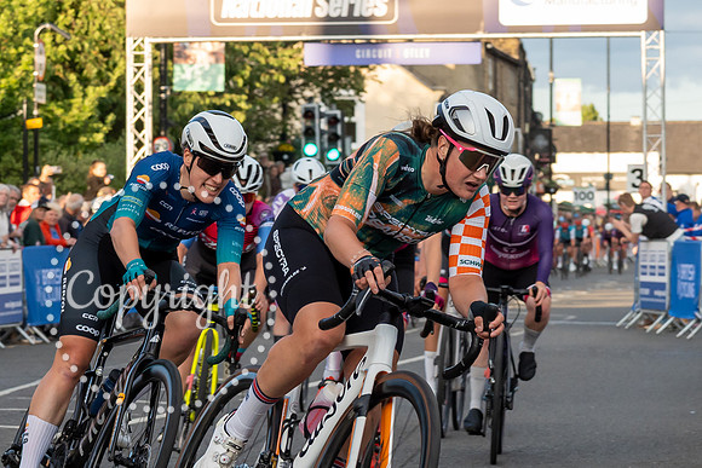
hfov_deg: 10.1
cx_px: 301
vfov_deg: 6.7
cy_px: 285
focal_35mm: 204
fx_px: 3975
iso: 1000
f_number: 5.6
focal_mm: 75
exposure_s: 1/800
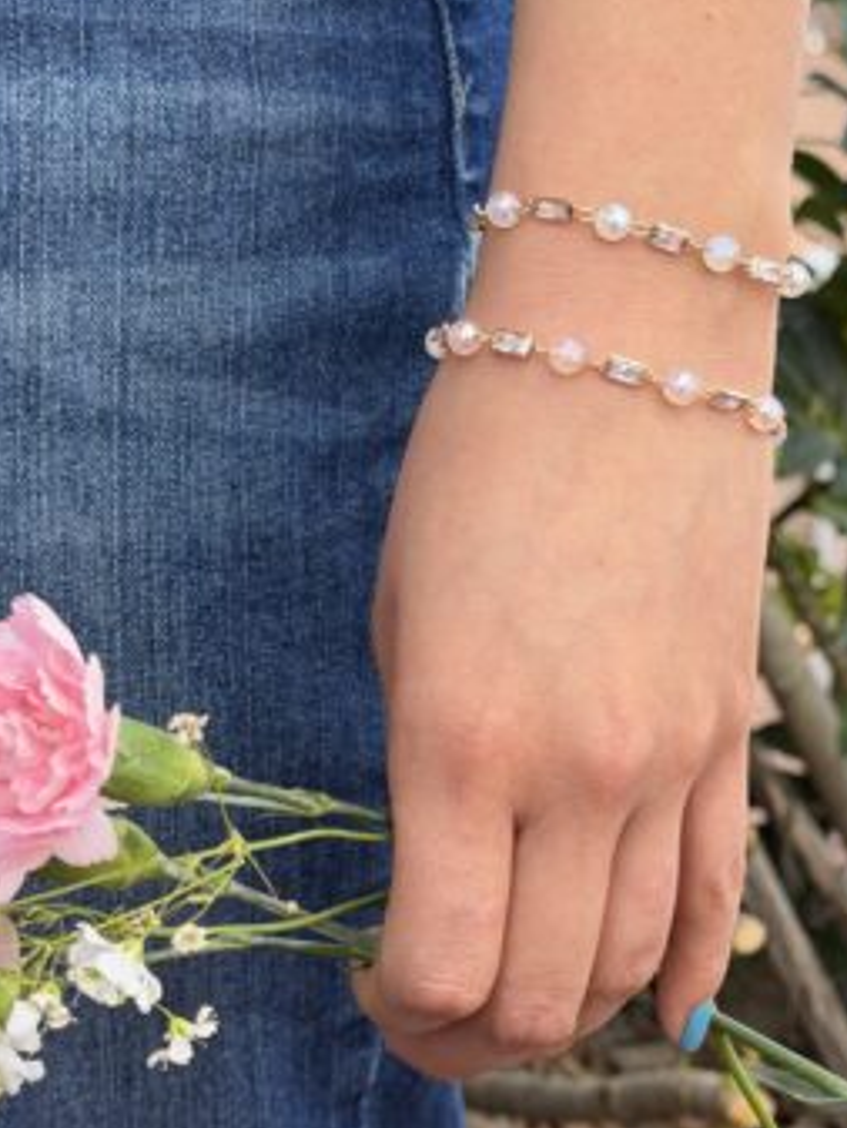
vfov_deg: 33.8
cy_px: 539
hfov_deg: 25.7
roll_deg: +0.4
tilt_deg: -8.8
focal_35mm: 57
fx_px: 1858
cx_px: 378
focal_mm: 6.76
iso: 64
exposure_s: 1/425
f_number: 1.78
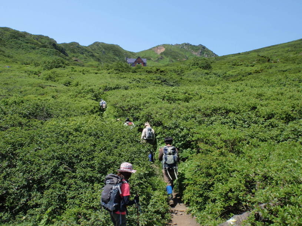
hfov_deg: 51.4
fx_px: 314
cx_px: 151
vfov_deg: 39.6
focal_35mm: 36
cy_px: 113
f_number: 6.3
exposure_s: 1/200
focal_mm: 6.53
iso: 64
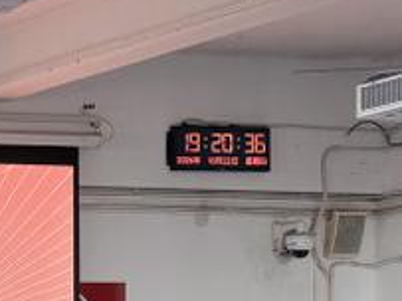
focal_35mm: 158
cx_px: -576
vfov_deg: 9.2
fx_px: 1834
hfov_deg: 10.6
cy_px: 428
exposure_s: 1/50
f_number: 1.88
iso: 169
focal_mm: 5.56
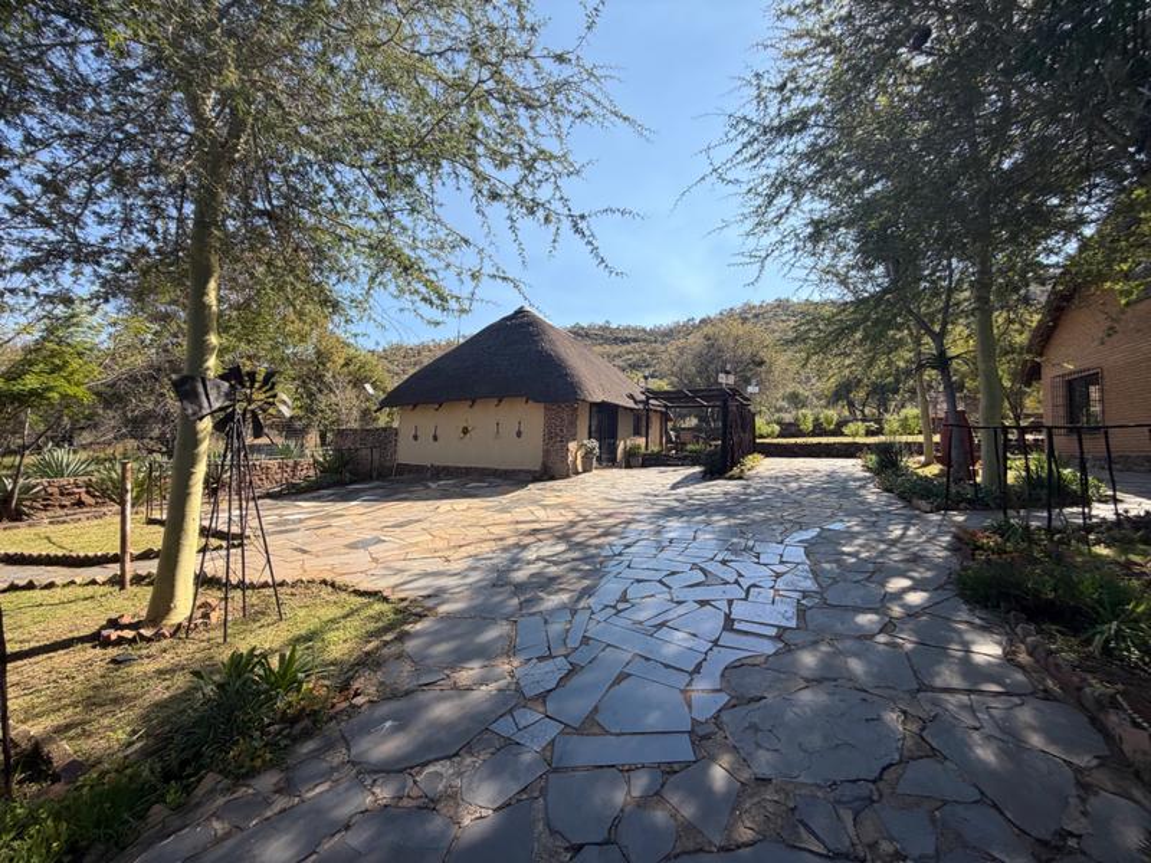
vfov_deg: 85.7
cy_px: 432
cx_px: 576
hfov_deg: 102.1
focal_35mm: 14
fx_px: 466
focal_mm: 2.22
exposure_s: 1/559
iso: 40
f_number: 2.2
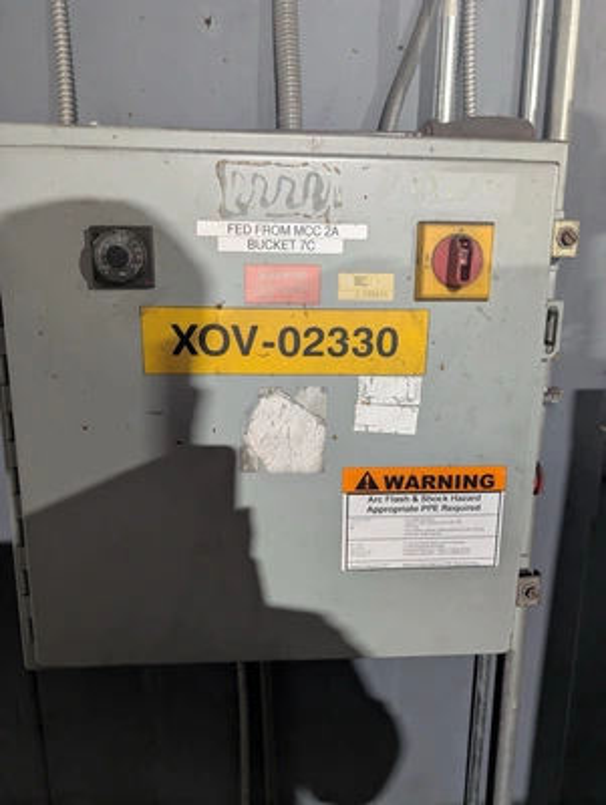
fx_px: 559
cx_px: 303
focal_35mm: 24
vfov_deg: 71.5
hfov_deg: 56.9
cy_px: 402
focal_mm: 6.9
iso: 958
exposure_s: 1/60.6
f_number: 1.68
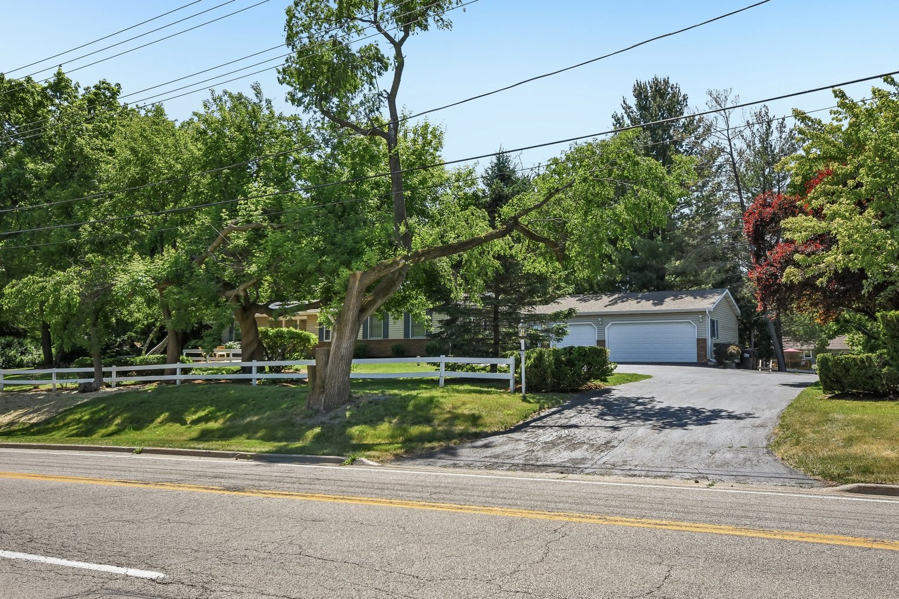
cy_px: 292
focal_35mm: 32
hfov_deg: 58.7
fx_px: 799
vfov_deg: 41.1
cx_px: 459
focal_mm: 20
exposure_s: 1/640
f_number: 8
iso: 400
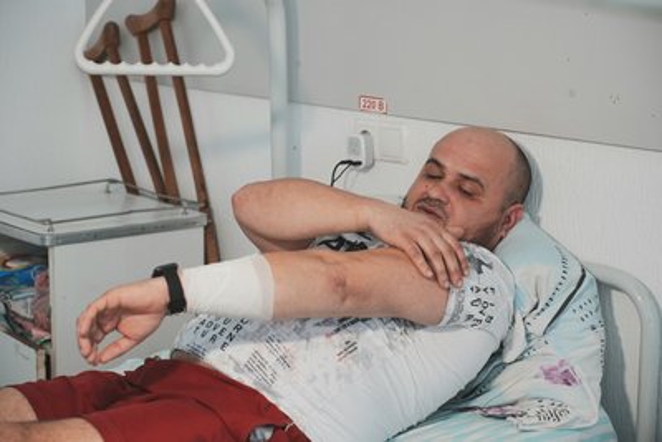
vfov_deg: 18.2
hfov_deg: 27.0
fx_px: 1380
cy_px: 221
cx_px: 331
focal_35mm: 75
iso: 1600
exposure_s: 1/161
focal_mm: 75
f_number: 4.5
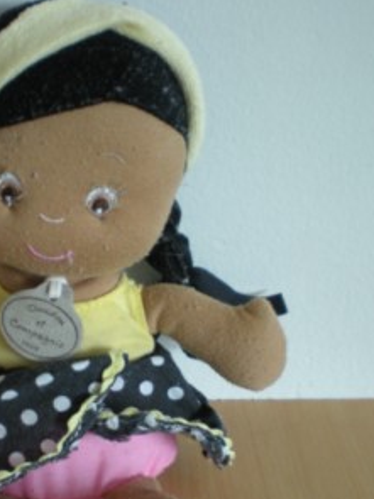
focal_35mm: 67
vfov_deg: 28.5
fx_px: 966
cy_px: 382
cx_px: 80
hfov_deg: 21.7
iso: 200
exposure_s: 1/11
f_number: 3.1
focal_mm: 6.3
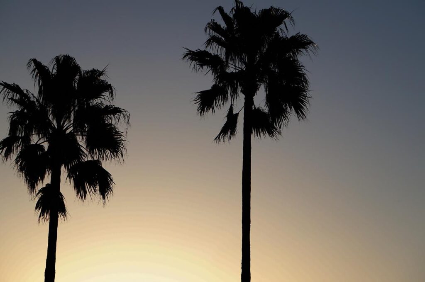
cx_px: 212
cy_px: 141
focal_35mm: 82
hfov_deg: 24.6
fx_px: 973
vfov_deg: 16.5
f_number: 9
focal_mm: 55
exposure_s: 1/1000
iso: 200
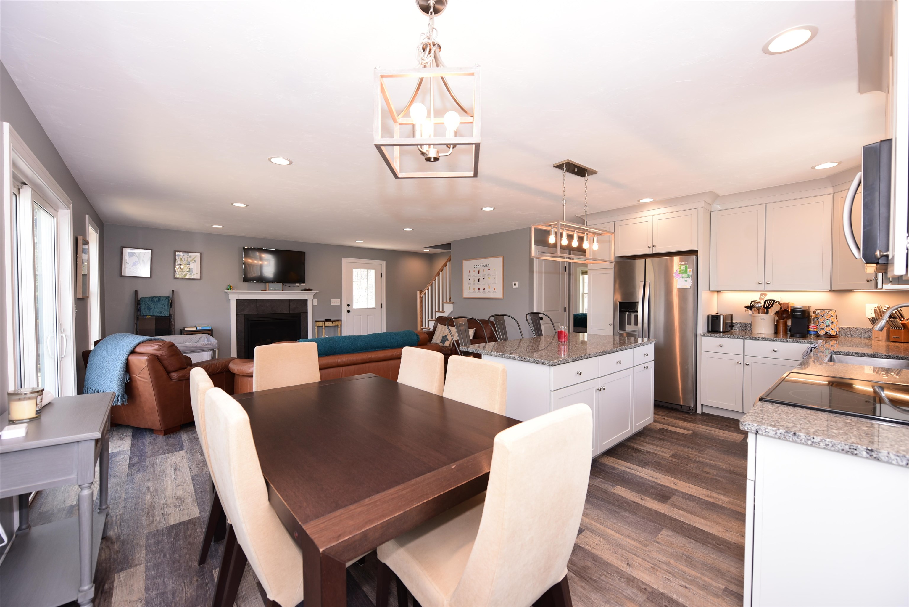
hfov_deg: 104.2
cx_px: 454
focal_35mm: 14
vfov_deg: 81.2
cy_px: 304
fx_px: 354
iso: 250
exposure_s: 1/60
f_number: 4.5
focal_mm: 14
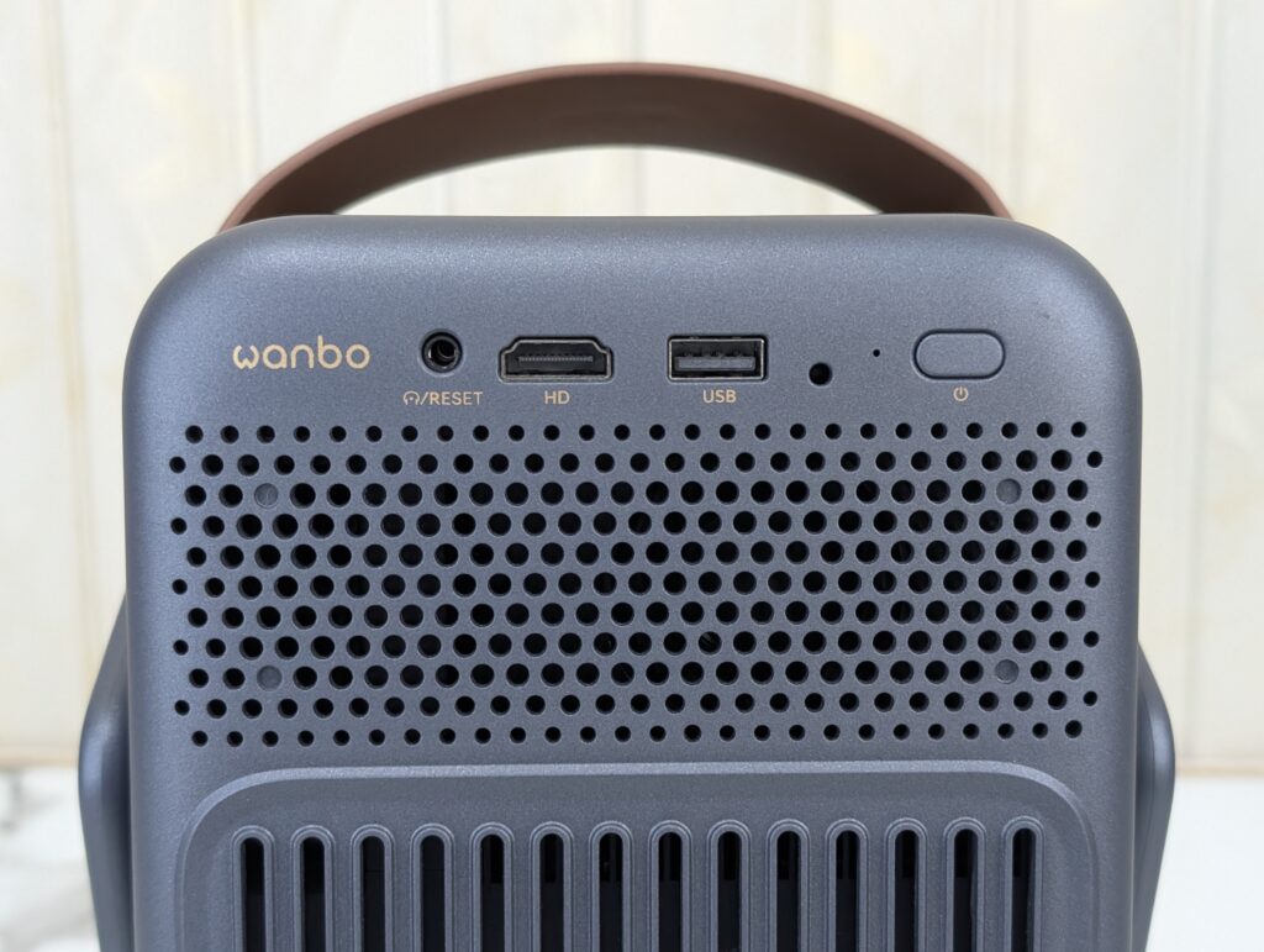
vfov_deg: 29.7
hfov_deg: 38.9
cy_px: 476
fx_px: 1792
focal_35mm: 49
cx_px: 632
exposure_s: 1/117
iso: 695
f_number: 1.68
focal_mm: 6.9
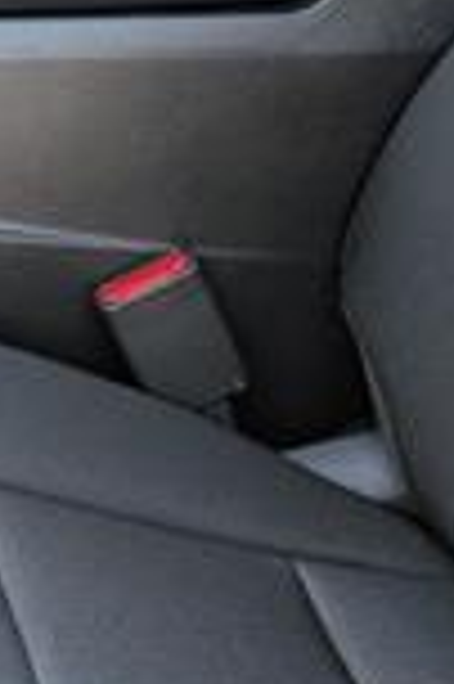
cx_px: -517
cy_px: 454
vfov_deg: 19.4
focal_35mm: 105
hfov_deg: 11.4
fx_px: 1991
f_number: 1.68
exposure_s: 1/56.8
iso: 74
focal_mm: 6.9
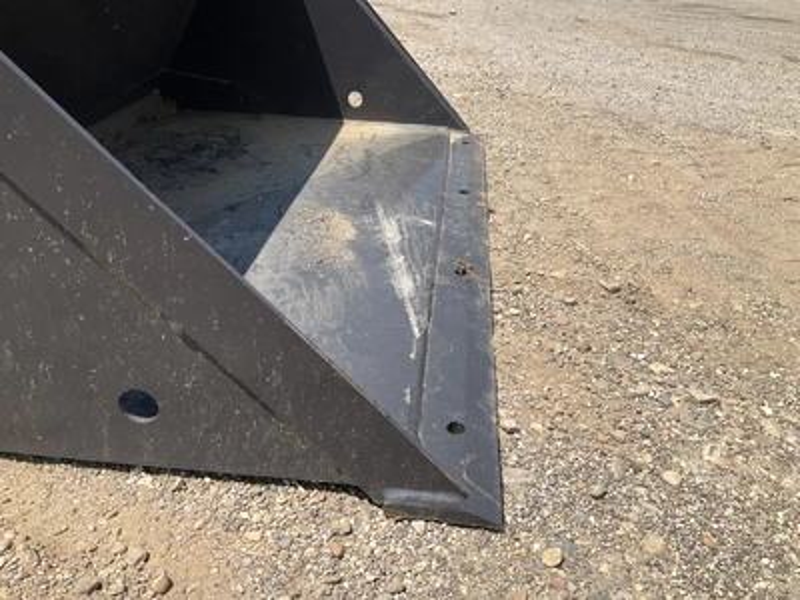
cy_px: 300
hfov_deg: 61.7
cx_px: 400
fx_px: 670
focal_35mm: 29
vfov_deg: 48.2
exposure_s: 1/1675
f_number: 1.8
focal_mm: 3
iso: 25
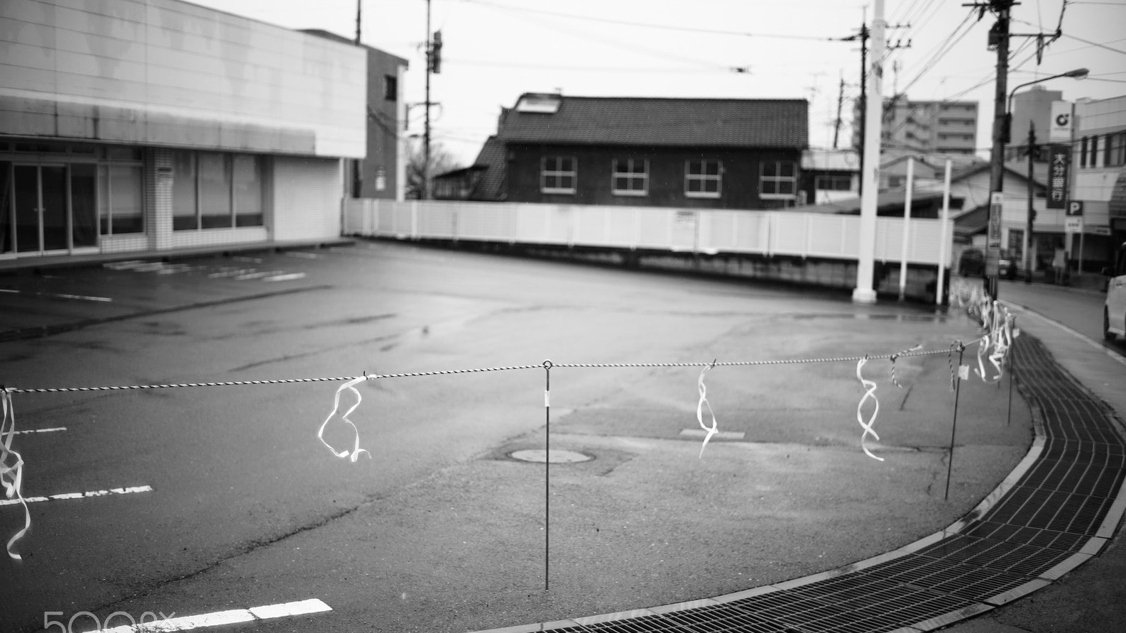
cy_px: 342
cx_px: 567
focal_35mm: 37
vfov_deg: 32.0
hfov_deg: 54.0
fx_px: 1105
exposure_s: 1/800
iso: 100
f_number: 1.4
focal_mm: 35
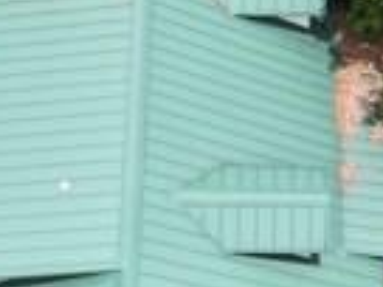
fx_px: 1250
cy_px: 163
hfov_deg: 17.4
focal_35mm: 113
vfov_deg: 13.1
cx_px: 234
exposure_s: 1/2000
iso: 100
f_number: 1.7
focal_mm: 6.72
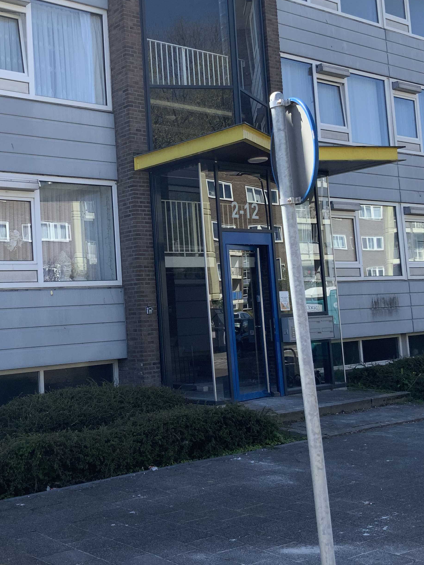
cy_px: 235
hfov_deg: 29.8
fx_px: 784
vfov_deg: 39.5
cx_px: 109
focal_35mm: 48
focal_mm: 3
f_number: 1.8
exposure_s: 1/709
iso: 16
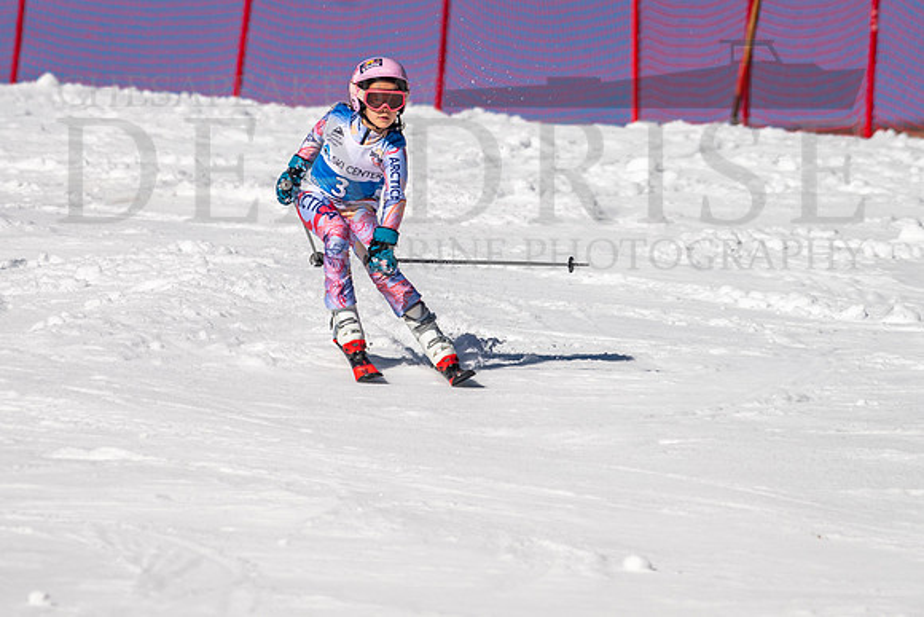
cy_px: 247
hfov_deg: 2.3
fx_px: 22631
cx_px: 329
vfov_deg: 1.6
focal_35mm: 882
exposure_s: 1/2000
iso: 200
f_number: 8
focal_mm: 560
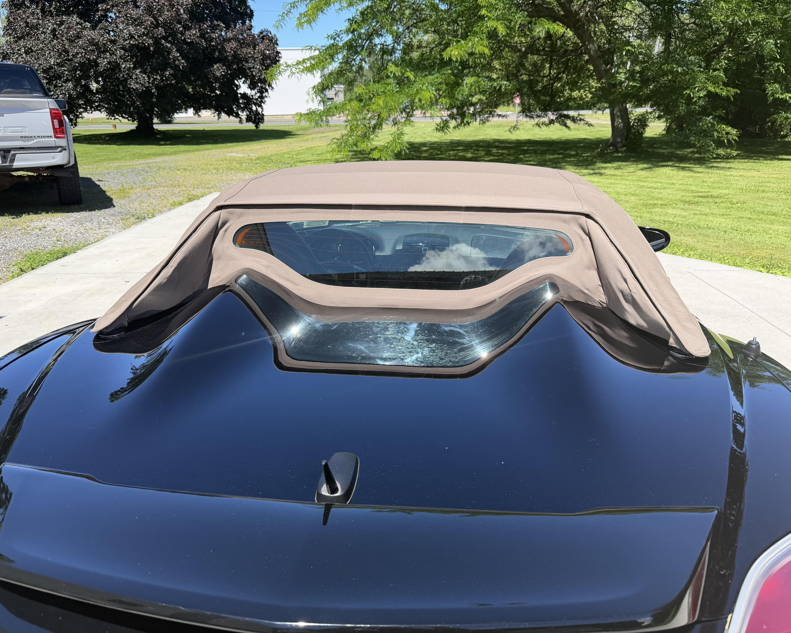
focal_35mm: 25
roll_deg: +2.4
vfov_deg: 56.8
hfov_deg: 68.1
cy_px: 316
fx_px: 585
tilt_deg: -19.7
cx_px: 390
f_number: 1.78
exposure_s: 1/2611
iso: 100
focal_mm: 6.76
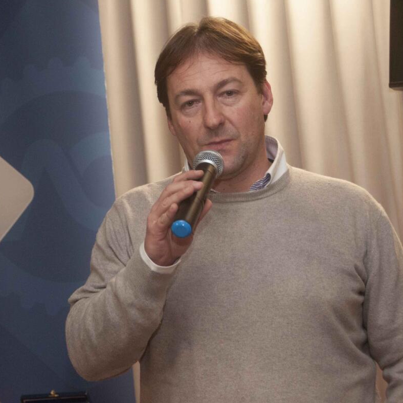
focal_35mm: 97
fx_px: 1278
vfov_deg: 17.9
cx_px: 107
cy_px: 200
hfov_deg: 17.8
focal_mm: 50
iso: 1000
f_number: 4.8
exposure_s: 1/40
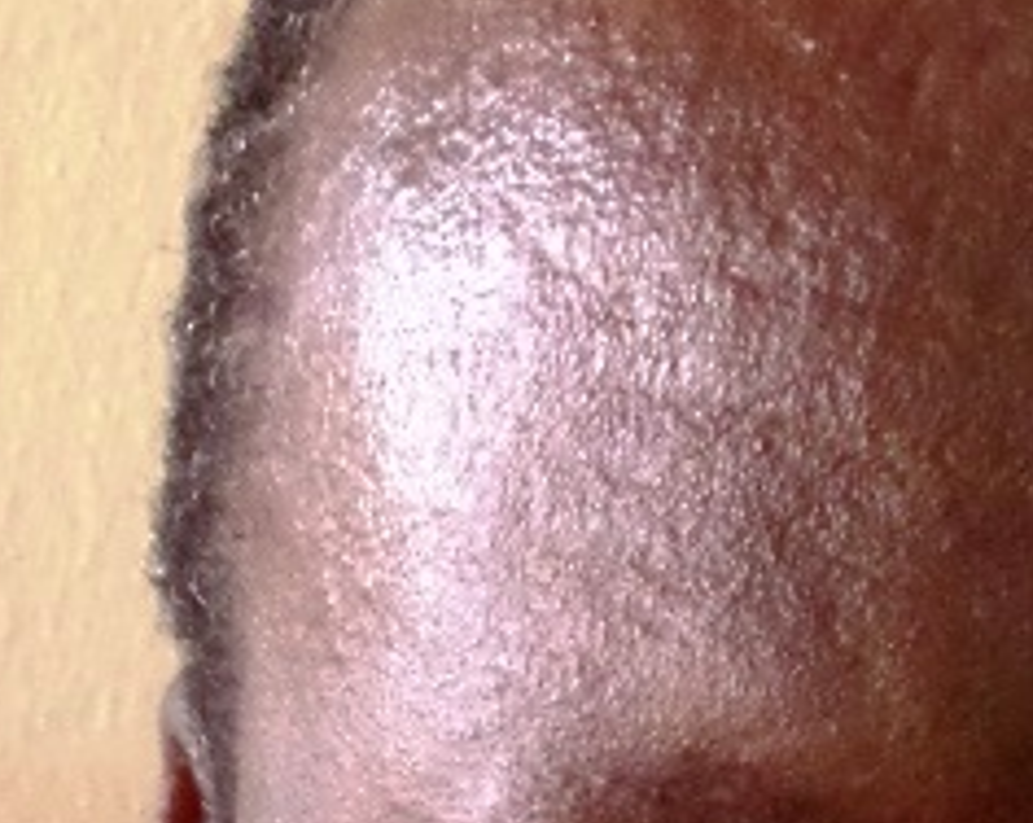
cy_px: 1510
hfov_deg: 5.8
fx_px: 10103
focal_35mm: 331
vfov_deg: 4.6
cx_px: 1121
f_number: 3.8
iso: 800
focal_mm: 13.9
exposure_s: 1/30
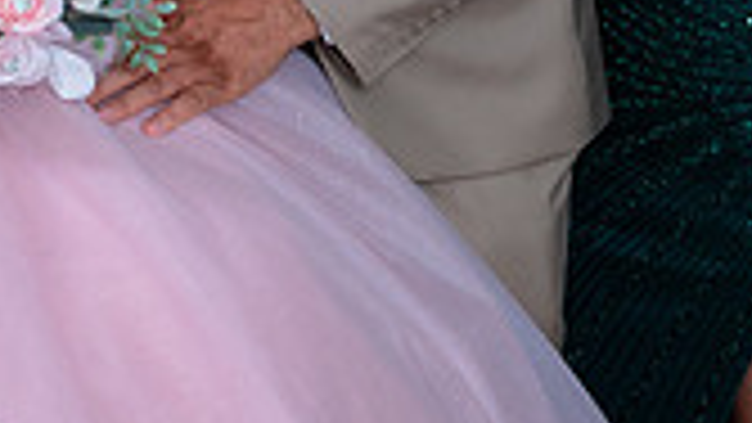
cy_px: -275
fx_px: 2393
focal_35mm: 120
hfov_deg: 17.0
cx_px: -178
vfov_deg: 9.7
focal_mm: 32
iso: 1250
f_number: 4
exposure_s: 1/60
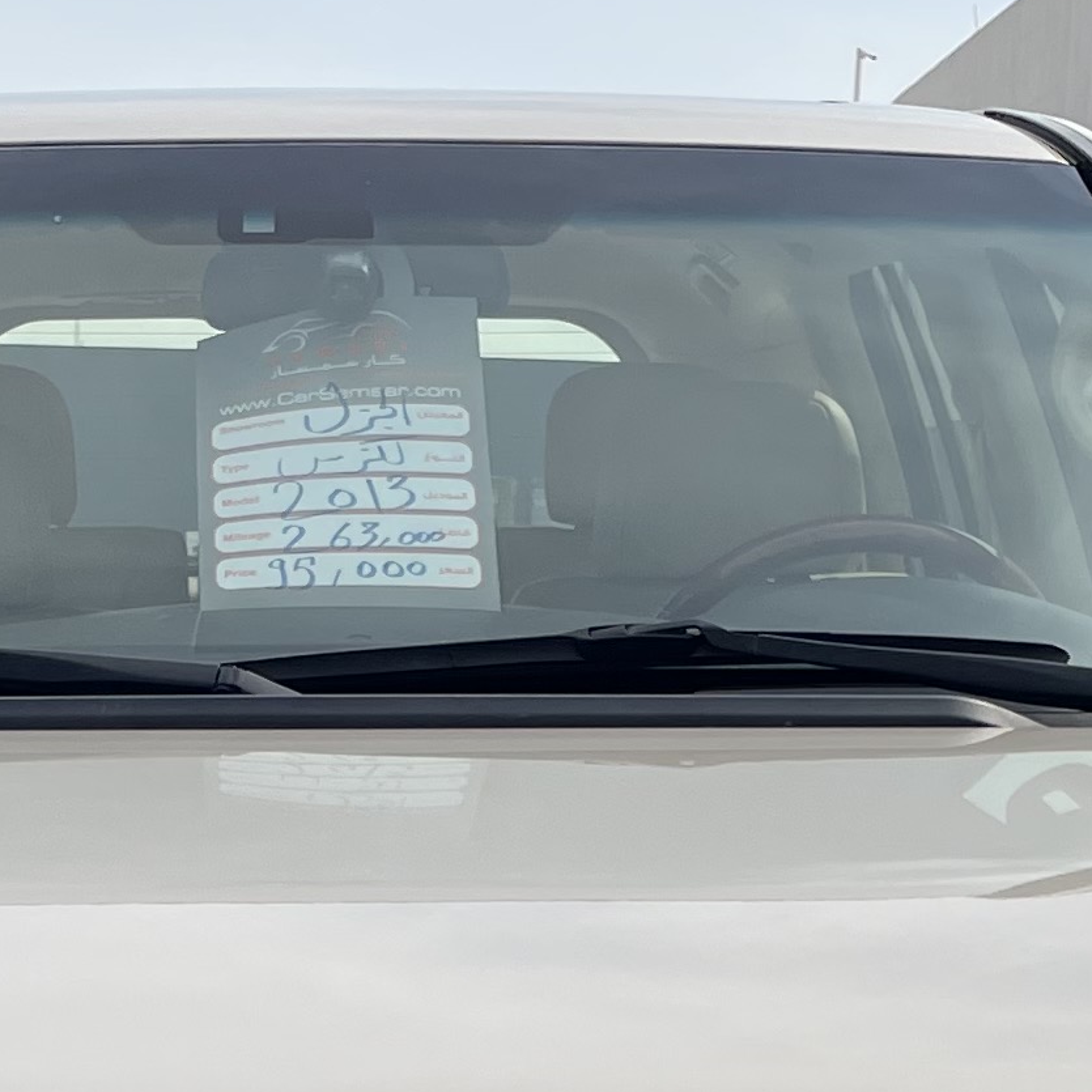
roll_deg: -1.5
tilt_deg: -13.2
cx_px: 365
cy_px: 1476
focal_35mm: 111
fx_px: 3962
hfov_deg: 15.7
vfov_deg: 14.9
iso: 32
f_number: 1.6
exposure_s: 1/4000
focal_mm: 4.2
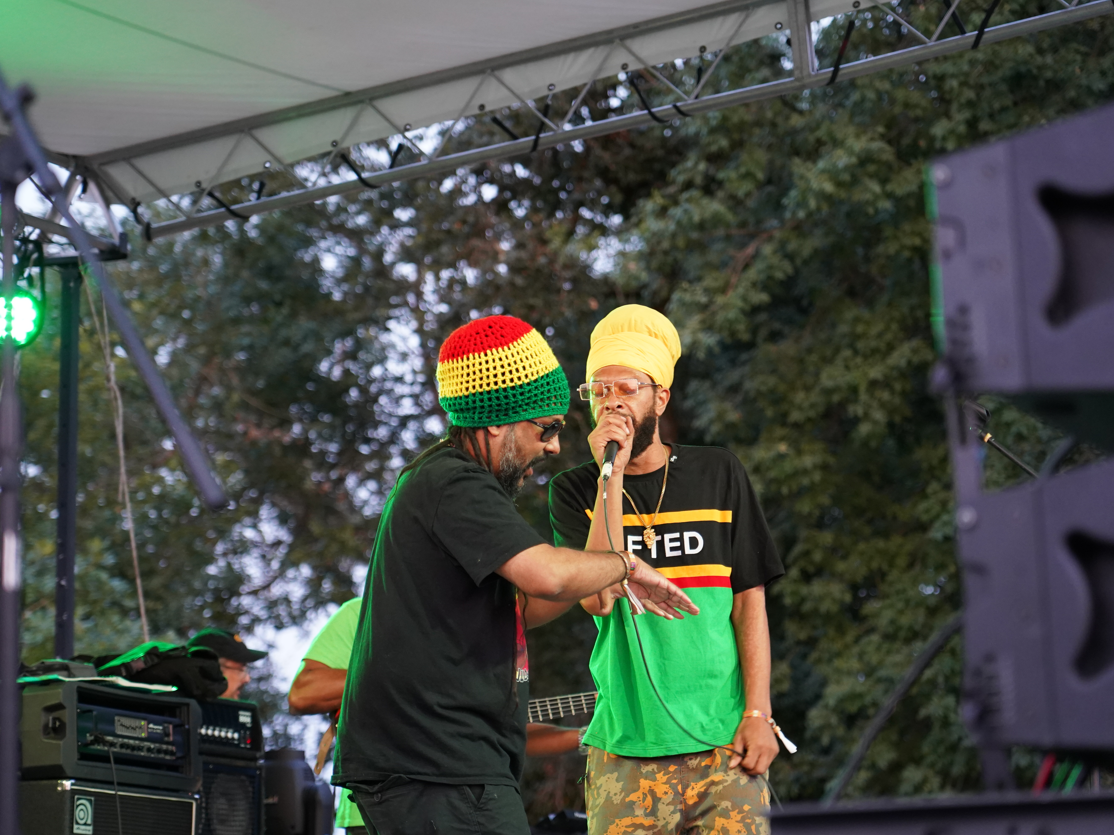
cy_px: 419
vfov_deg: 13.0
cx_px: 566
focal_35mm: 114
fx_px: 3669
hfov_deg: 17.3
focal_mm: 105
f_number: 4
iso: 3200
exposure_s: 1/160
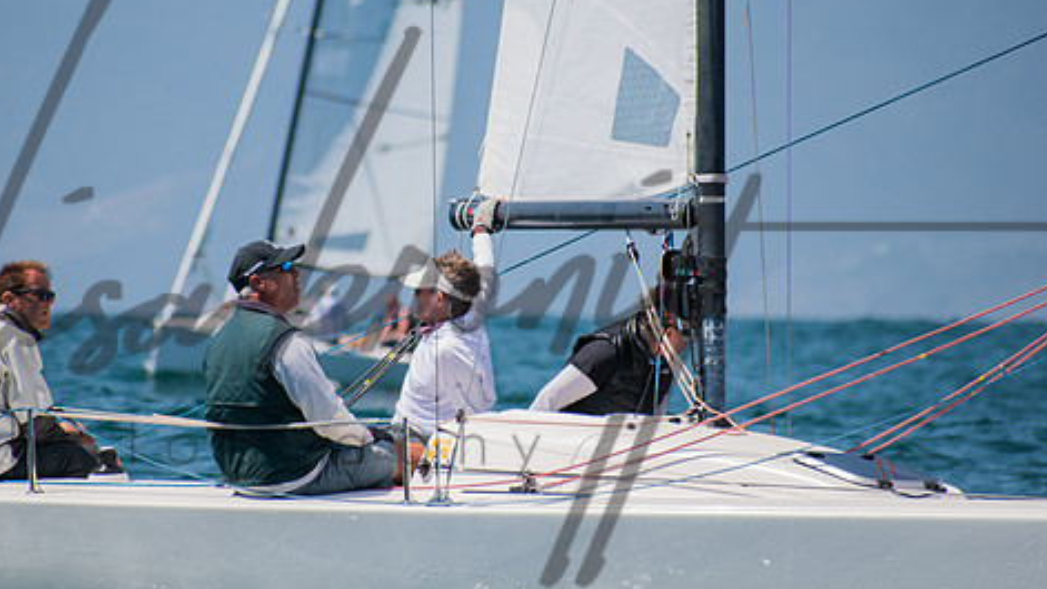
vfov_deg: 2.0
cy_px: 279
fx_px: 16464
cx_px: 442
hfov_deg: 3.6
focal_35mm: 593
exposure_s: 1/1000
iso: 200
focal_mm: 300
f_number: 6.3
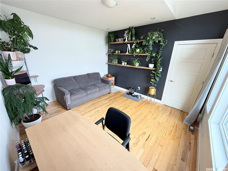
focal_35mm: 14
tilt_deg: -18.2
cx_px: 114
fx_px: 92
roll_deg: -2.0
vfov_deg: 85.7
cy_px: 86
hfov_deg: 102.1
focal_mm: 2.22
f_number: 2.2
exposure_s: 1/99
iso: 125
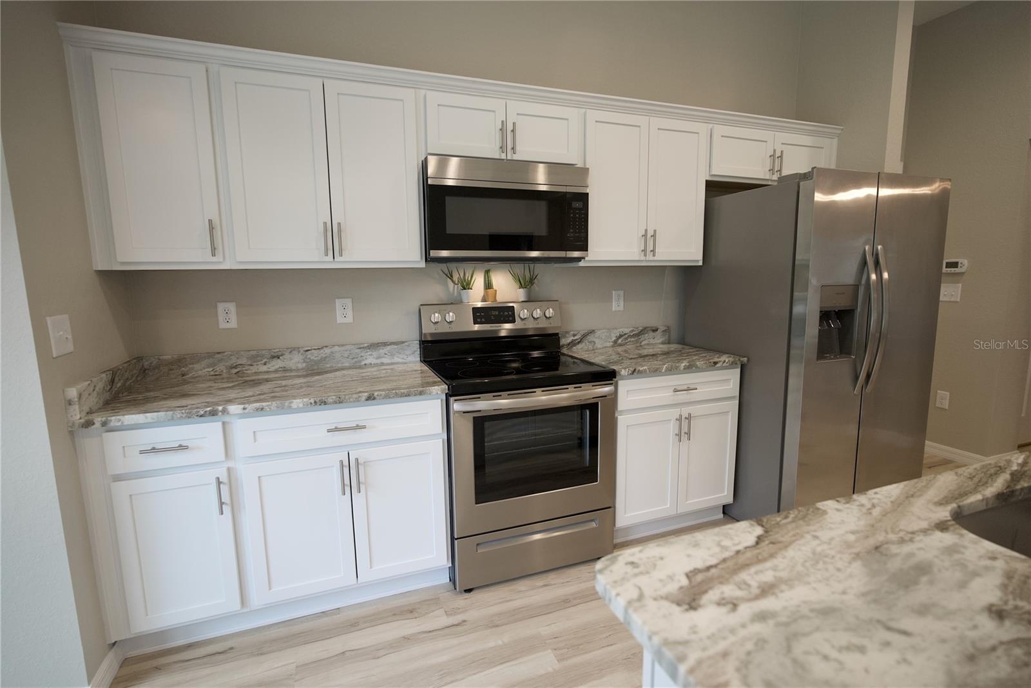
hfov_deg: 93.3
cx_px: 516
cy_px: 344
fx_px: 487
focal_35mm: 17
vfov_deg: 70.5
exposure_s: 1/250
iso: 640
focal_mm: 17
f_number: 2.8
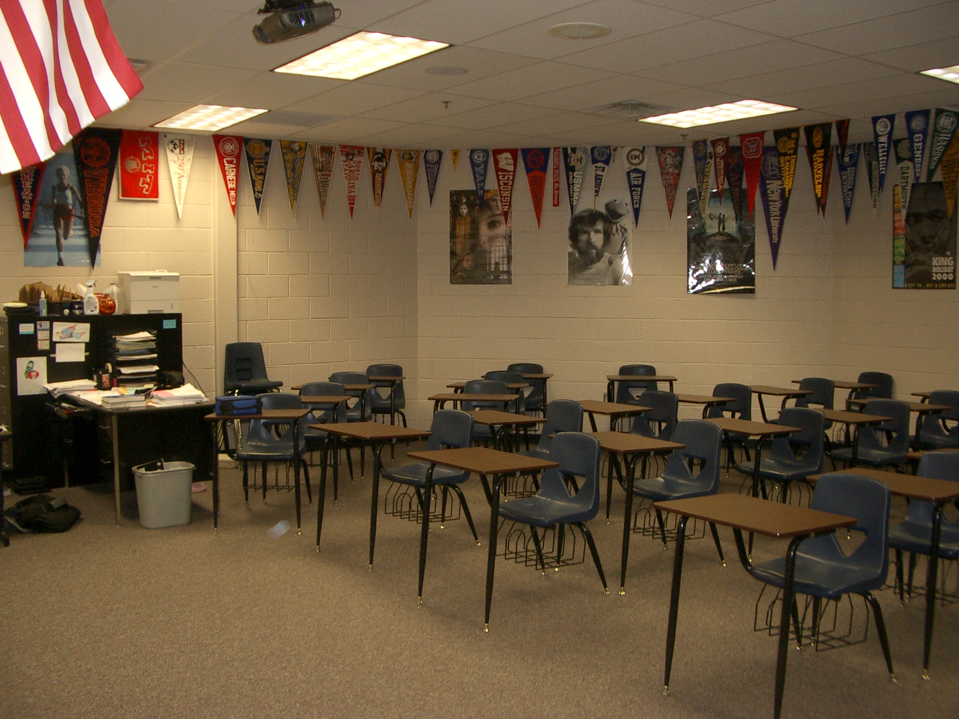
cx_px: 480
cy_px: 360
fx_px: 970
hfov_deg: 52.6
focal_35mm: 35
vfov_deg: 40.7
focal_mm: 5.8
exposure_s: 1/40
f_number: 2.6
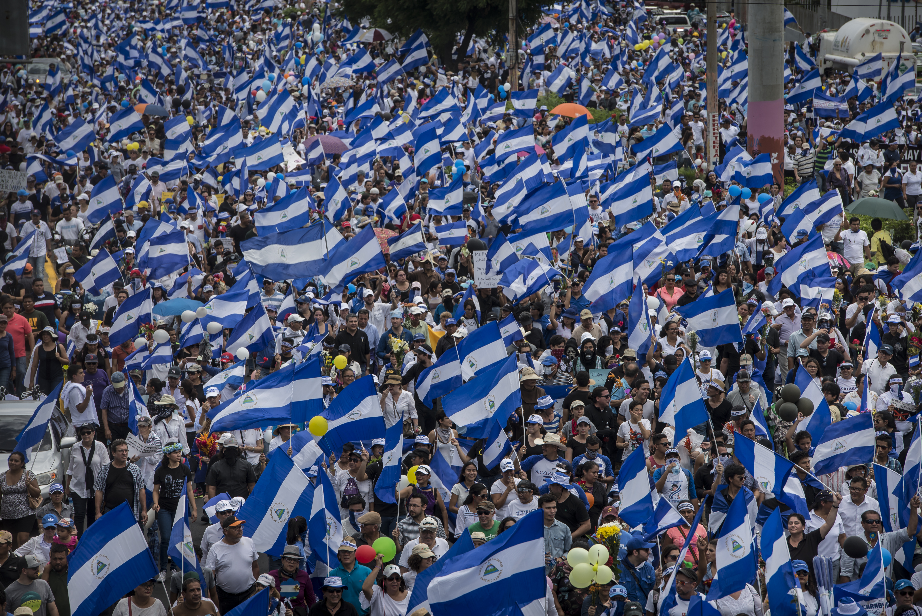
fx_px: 4612
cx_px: 461
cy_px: 308
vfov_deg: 7.6
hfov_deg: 11.4
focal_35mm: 180
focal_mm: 180
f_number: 8
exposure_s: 1/320
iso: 125
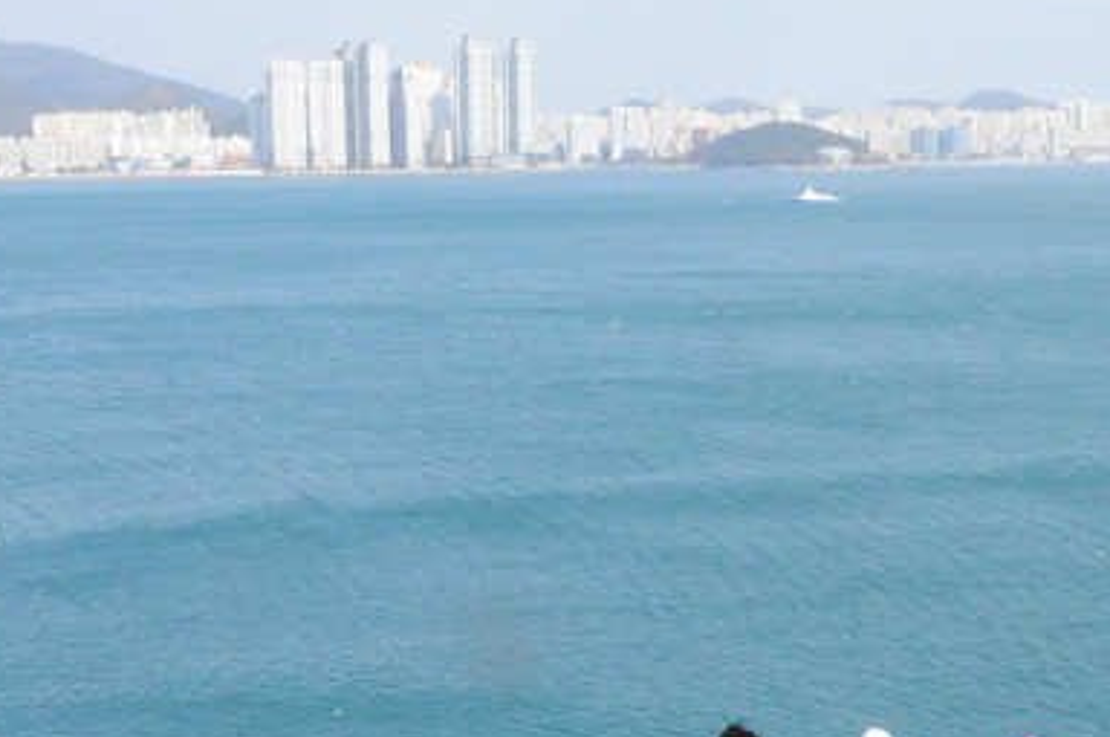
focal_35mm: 80
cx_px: 700
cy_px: 905
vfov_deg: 16.3
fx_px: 2464
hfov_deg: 25.3
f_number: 14
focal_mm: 20
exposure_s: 1/800
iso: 1600
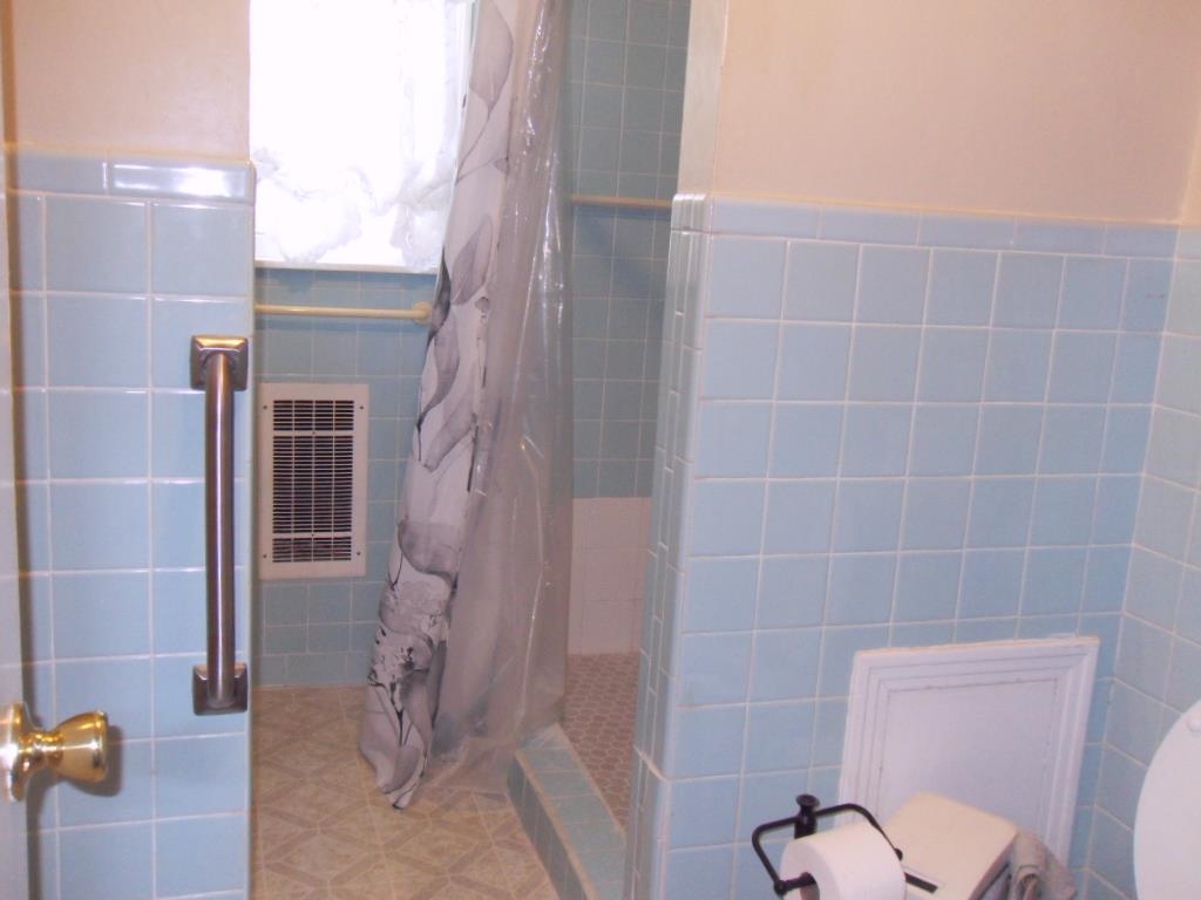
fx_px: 1214
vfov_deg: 40.7
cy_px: 450
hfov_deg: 52.6
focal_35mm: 35
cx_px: 600
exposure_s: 1/45
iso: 400
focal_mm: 6.3
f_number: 3.5
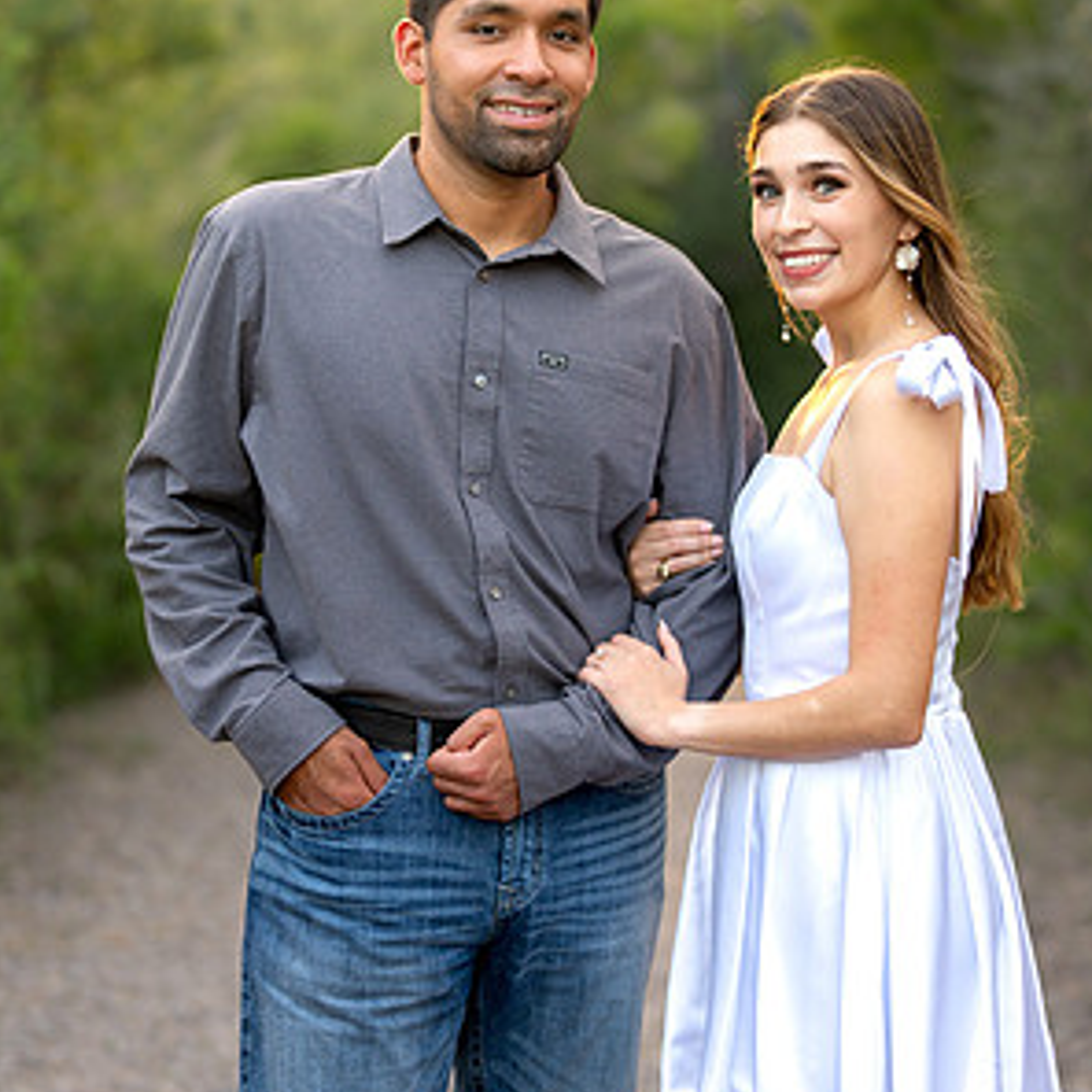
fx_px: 3462
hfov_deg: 17.9
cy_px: 531
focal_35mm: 97
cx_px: 550
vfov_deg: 17.9
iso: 200
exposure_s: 1/640
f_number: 1.2
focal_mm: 50
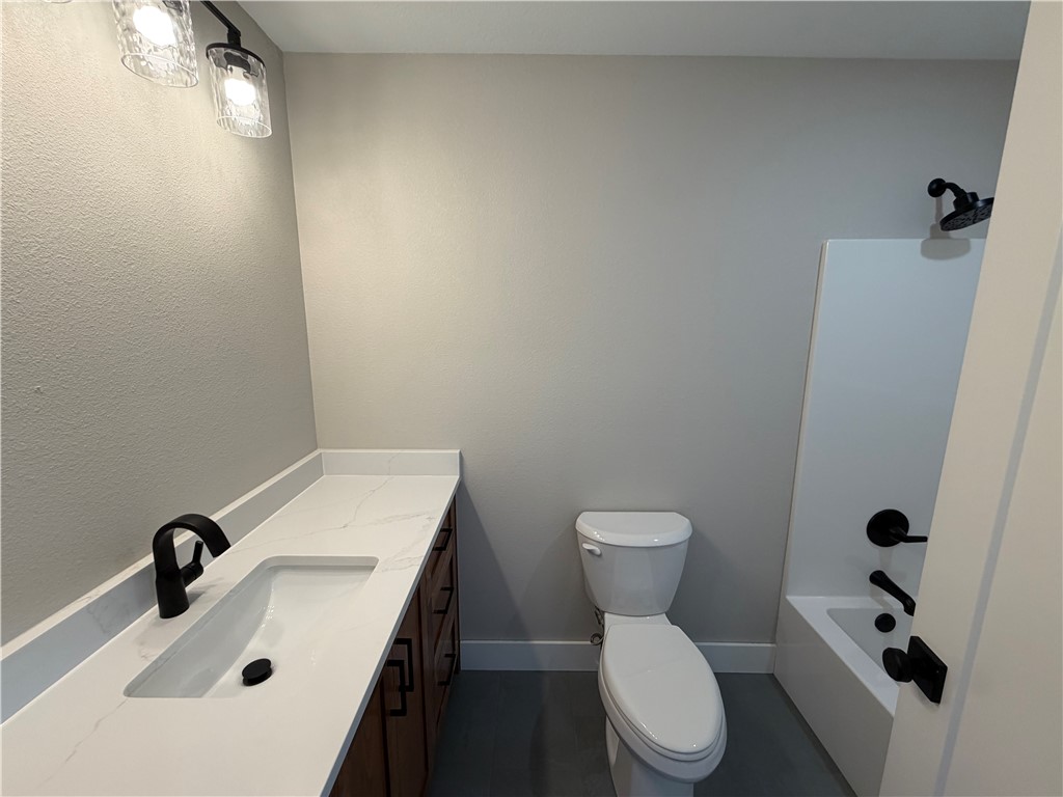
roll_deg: -0.5
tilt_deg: -11.1
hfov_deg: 102.1
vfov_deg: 85.7
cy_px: 398
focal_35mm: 14
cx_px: 532
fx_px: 430
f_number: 2.2
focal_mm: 2.22
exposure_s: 1/120
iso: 100
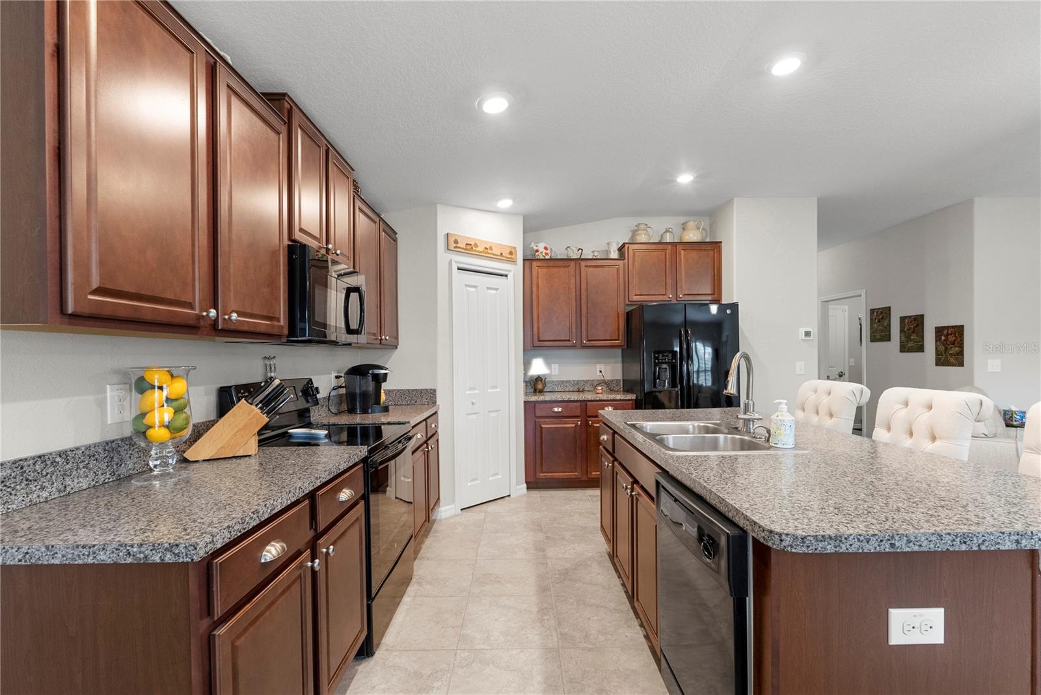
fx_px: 463
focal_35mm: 16
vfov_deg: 73.8
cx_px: 520
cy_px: 348
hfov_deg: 96.7
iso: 2000
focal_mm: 16
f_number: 9
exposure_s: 1/5
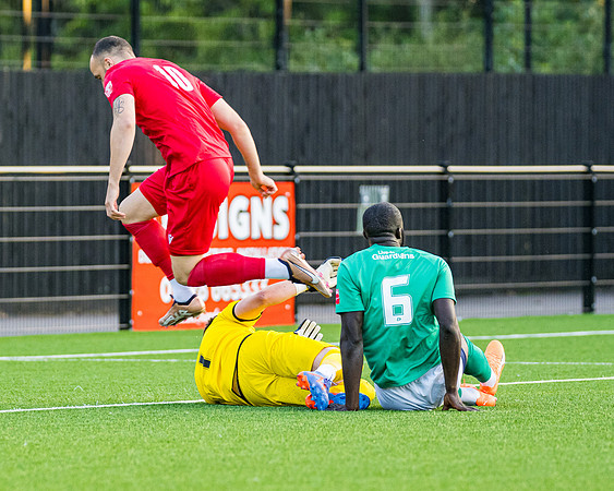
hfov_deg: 4.1
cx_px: 203
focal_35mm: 468
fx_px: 8493
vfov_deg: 3.3
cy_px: 218
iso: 1250
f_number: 2.8
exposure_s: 1/800
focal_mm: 210
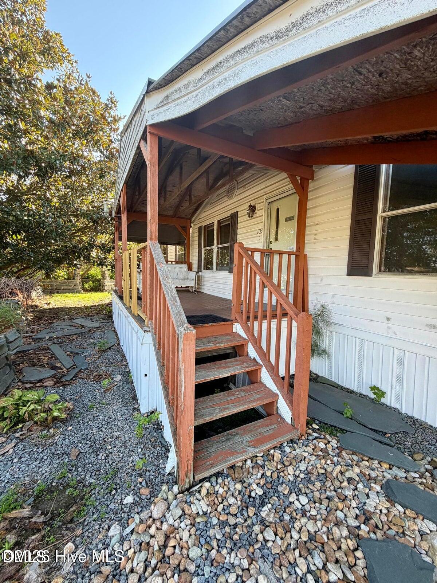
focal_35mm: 14
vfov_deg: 102.1
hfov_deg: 85.7
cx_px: 218
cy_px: 292
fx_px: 236
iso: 64
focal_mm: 2.22
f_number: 2.2
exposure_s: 1/121
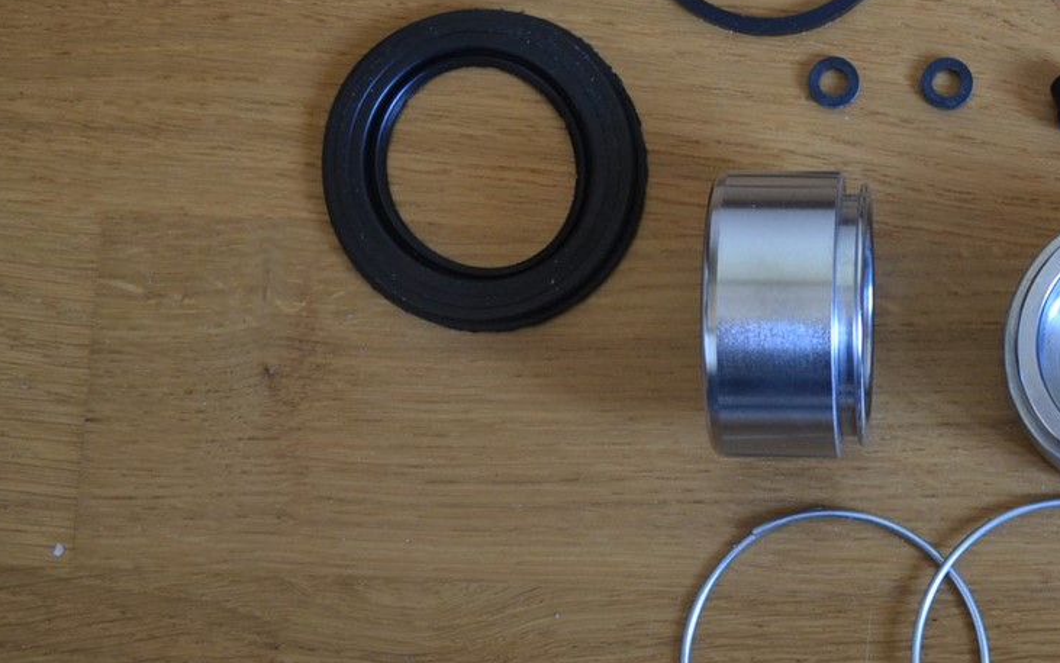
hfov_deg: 23.0
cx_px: 1018
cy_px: 256
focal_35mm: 87
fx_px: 2513
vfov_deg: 15.0
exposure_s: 1/15
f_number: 4.2
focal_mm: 26
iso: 560
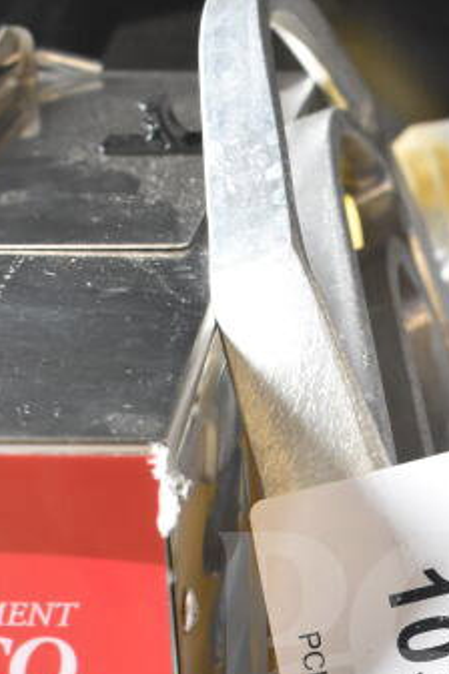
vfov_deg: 20.1
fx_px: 1833
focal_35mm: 98
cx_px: 397
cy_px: 690
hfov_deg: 13.8
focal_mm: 24
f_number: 5.6
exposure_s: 1/125
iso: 1600
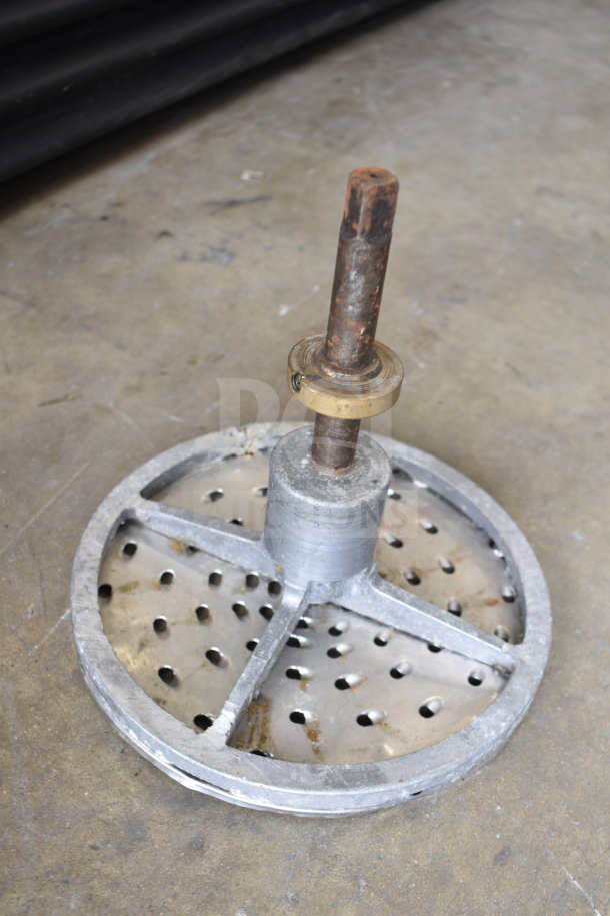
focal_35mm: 36
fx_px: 915
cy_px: 458
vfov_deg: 53.1
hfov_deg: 36.9
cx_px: 305
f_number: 4
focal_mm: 24
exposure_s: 1/40
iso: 360
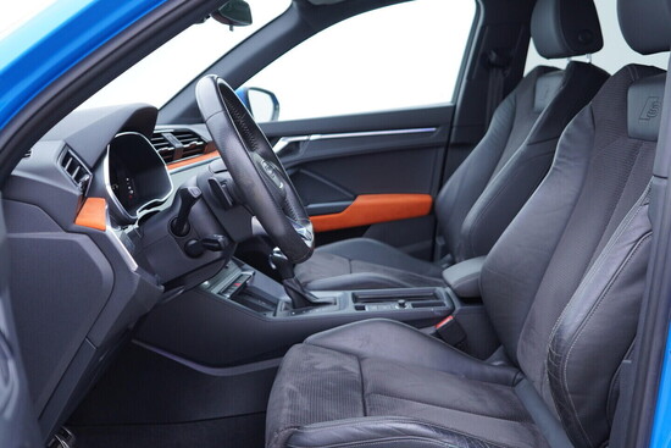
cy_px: 224
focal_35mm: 36
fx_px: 671
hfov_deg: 53.1
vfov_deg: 36.9
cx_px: 336
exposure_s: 1/40
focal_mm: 24
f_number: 2.8
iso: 200
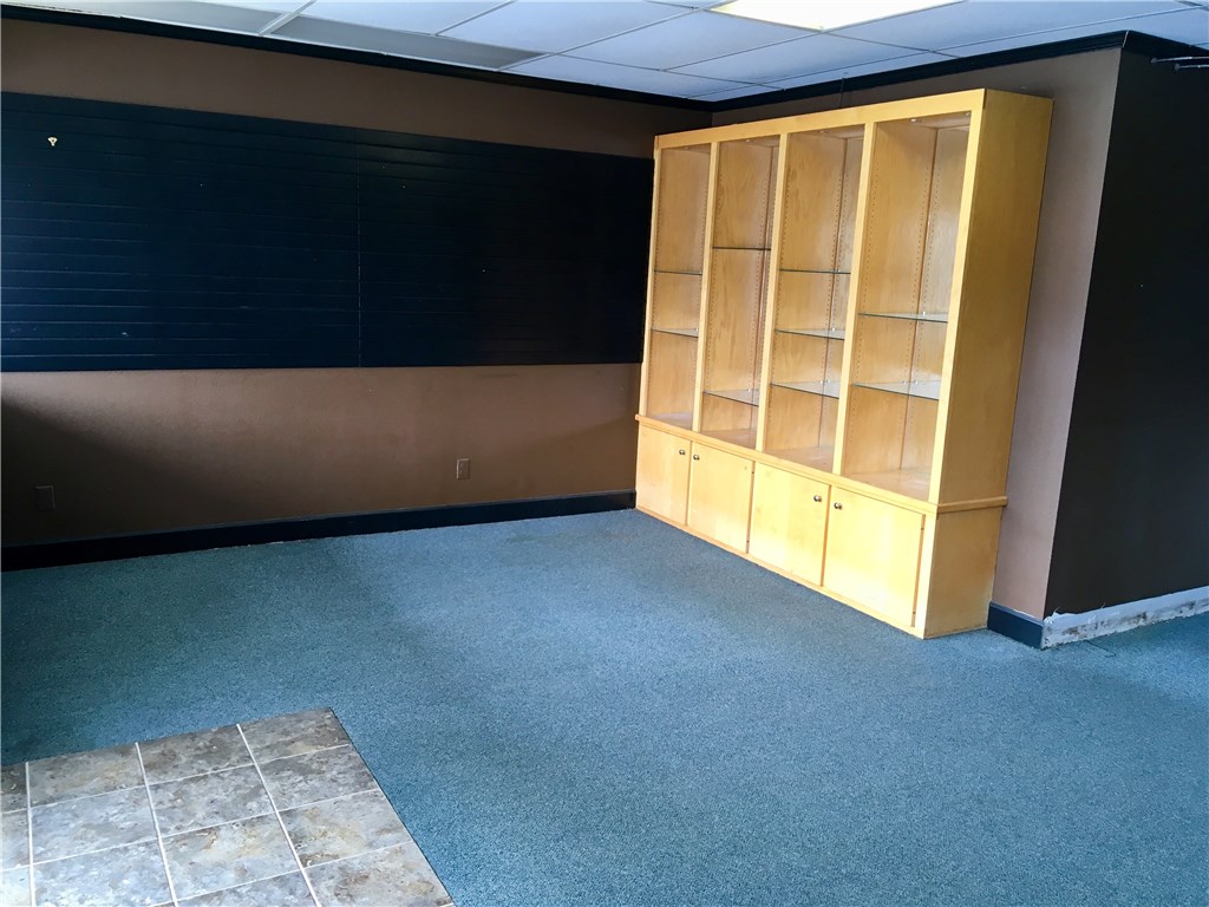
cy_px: 454
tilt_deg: -12.7
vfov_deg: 48.2
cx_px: 604
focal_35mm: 29
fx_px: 1013
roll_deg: -2.6
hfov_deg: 61.7
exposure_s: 1/30
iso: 50
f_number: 2.2
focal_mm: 4.15
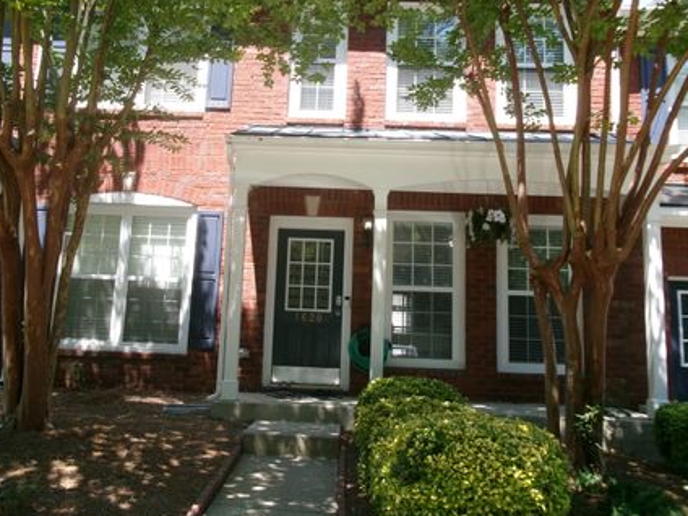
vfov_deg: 42.8
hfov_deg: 55.2
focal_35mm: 33
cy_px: 215
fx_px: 656
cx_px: 305
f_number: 3.9
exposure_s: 1/140
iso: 100
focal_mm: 5.1
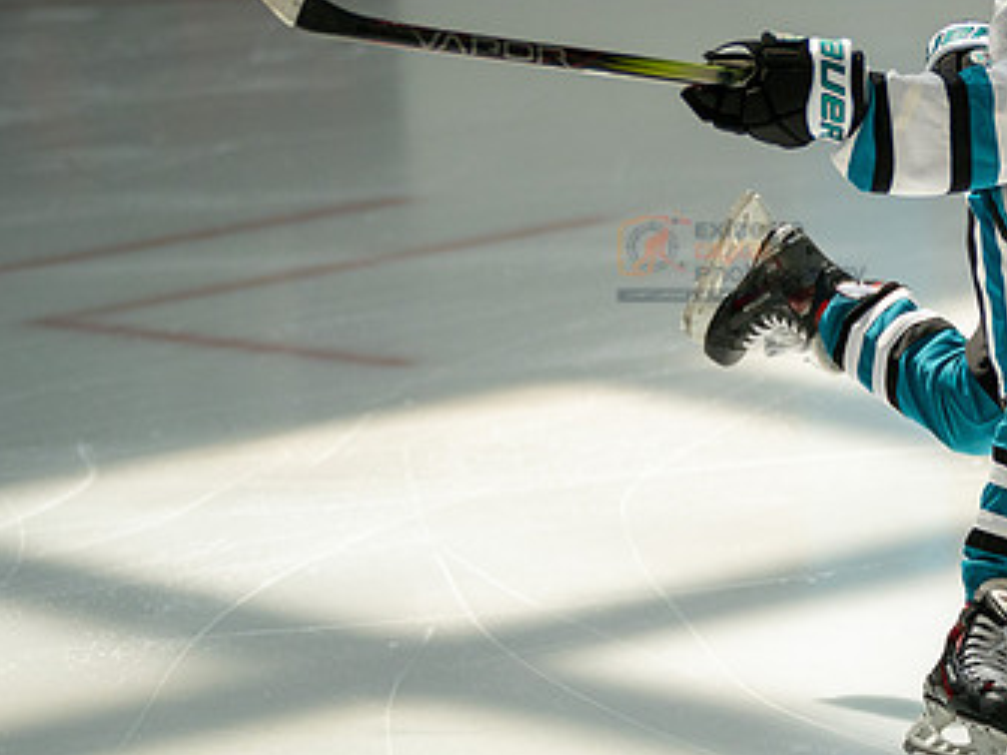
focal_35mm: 358
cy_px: 179
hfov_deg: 5.5
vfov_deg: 4.2
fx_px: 10414
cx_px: 991
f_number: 2.8
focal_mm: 166
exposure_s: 1/6400
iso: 1600
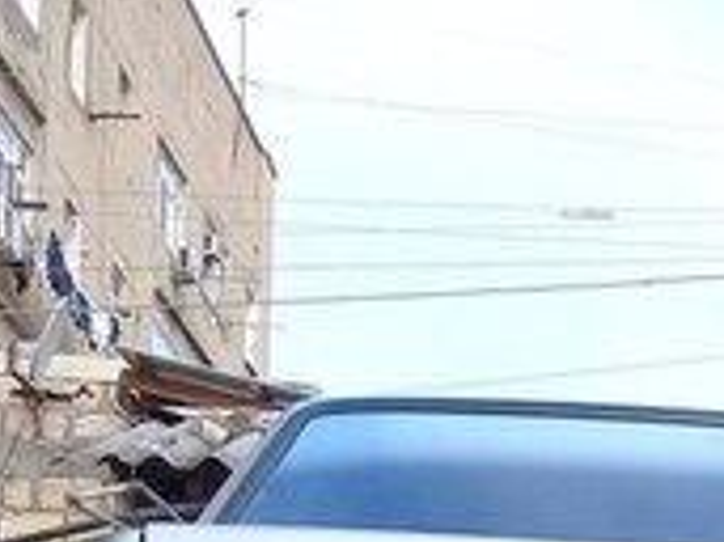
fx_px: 2508
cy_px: 1044
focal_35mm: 120
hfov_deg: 16.2
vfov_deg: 11.3
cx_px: 677
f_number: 2.2
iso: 50
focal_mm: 3.3
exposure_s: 1/370
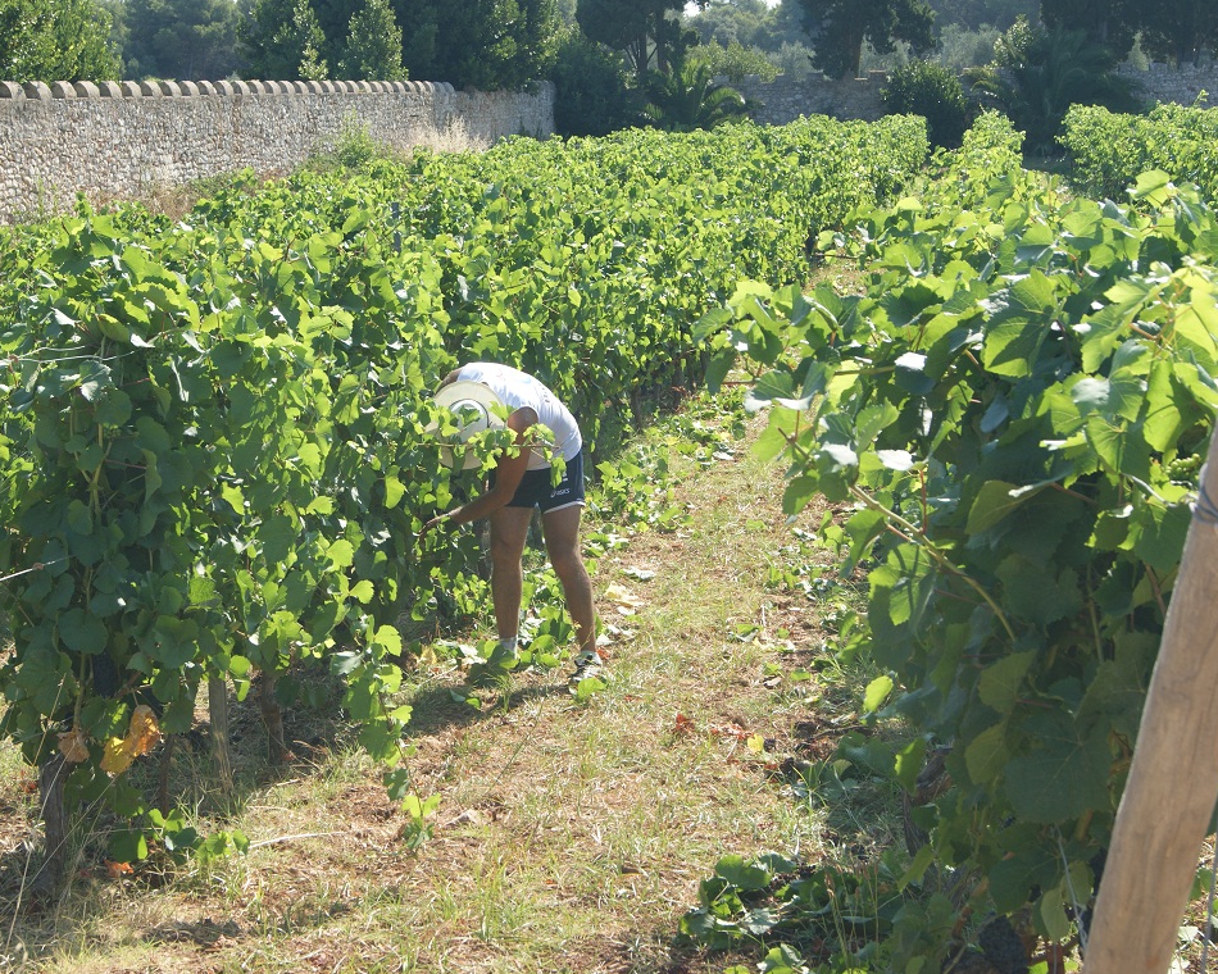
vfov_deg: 22.5
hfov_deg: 27.9
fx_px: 2451
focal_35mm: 68
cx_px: 508
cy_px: 488
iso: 100
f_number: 9
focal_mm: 40
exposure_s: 1/80
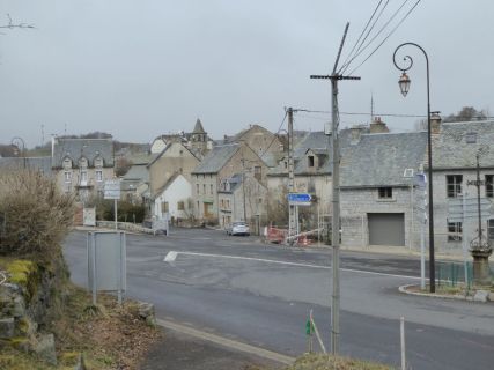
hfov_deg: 44.8
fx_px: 599
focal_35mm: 42
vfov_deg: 34.3
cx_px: 247
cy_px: 185
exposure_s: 1/1300
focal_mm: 7.2
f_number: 3.8
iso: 200
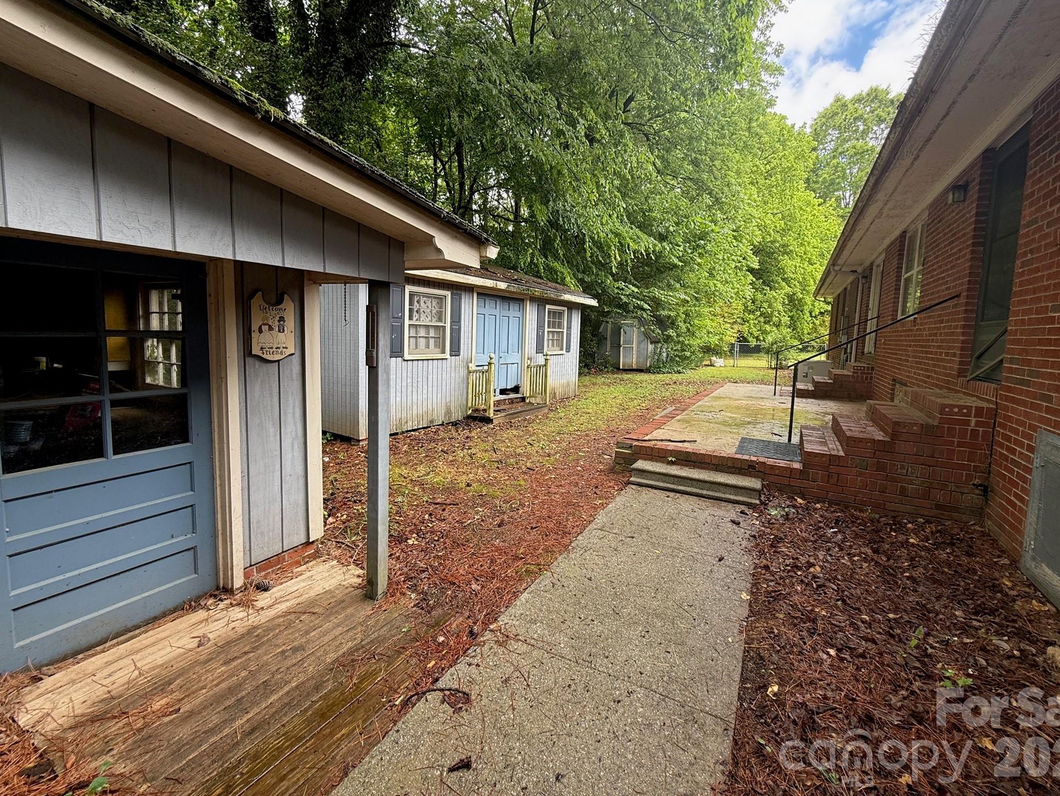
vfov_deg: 81.6
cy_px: 370
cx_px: 545
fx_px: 459
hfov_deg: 98.1
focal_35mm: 15
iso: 50
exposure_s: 1/154
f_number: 2.2
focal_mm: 2.22
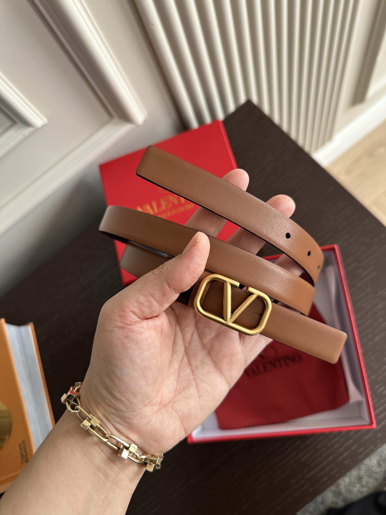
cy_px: 258
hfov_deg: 56.8
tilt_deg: -70.3
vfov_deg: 71.6
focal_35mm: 24
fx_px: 357
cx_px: 193
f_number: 1.78
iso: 80
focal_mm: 6.86
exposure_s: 1/121
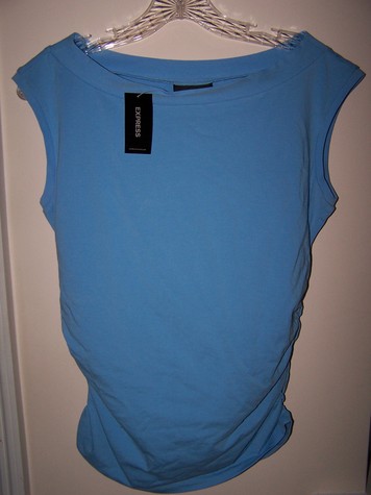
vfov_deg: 49.0
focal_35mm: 38
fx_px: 543
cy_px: 248
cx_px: 186
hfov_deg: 37.7
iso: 140
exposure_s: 1/60
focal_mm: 6.3
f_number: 2.8
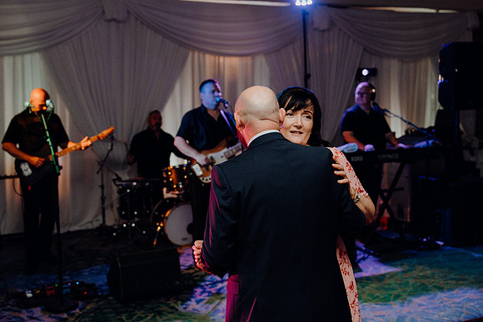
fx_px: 658
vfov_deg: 27.5
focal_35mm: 49
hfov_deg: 40.3
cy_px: 161
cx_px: 242
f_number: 3.5
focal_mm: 49
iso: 2500
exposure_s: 1/200
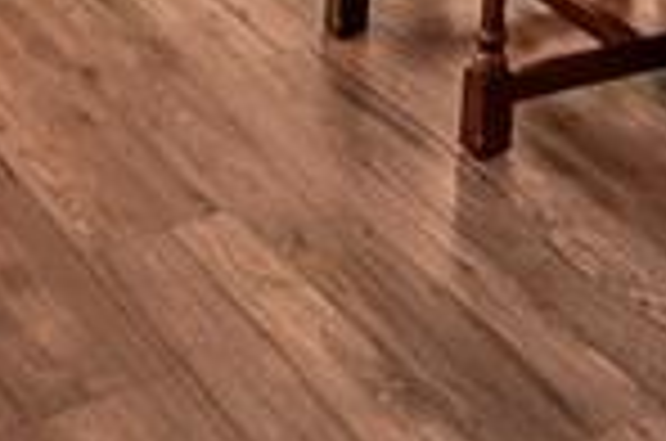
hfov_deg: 19.6
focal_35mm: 104
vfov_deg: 10.3
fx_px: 1920
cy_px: -799
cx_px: 412
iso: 500
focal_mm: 10
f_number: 22
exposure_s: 1
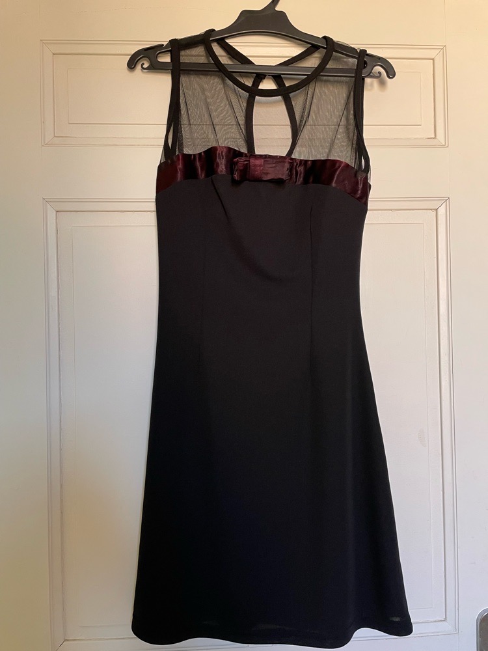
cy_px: 326
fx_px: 489
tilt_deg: +0.7
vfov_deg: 67.3
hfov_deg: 53.1
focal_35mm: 26
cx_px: 244
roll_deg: +2.1
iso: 125
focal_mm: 4.2
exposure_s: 1/72
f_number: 1.6
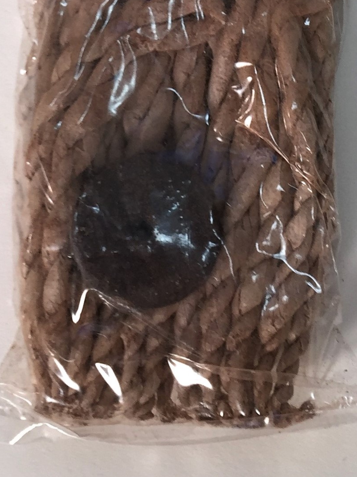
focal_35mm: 65
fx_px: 894
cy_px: 5
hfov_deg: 22.6
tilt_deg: -80.2
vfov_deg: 28.1
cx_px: 178
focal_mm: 4.15
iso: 32
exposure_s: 1/50
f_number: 2.2
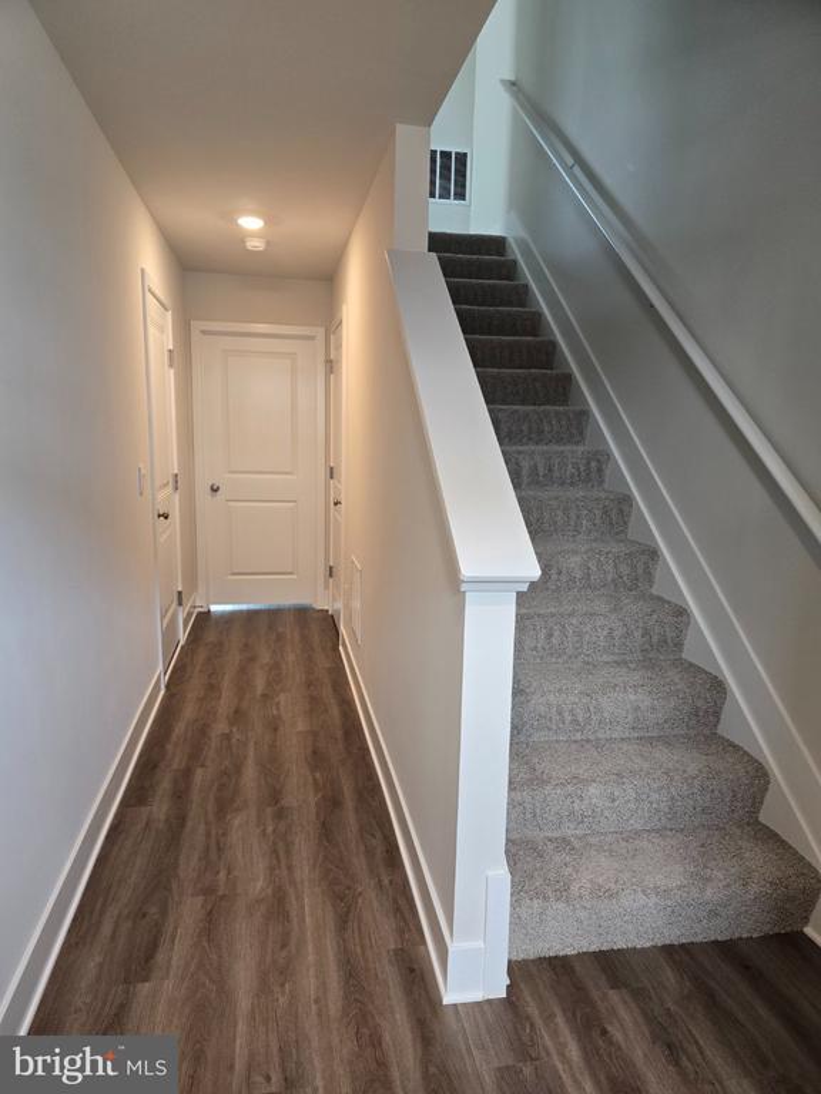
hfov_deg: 58.9
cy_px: 547
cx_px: 410
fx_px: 727
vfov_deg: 73.9
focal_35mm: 23
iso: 250
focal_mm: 6.3
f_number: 1.7
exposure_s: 1/120
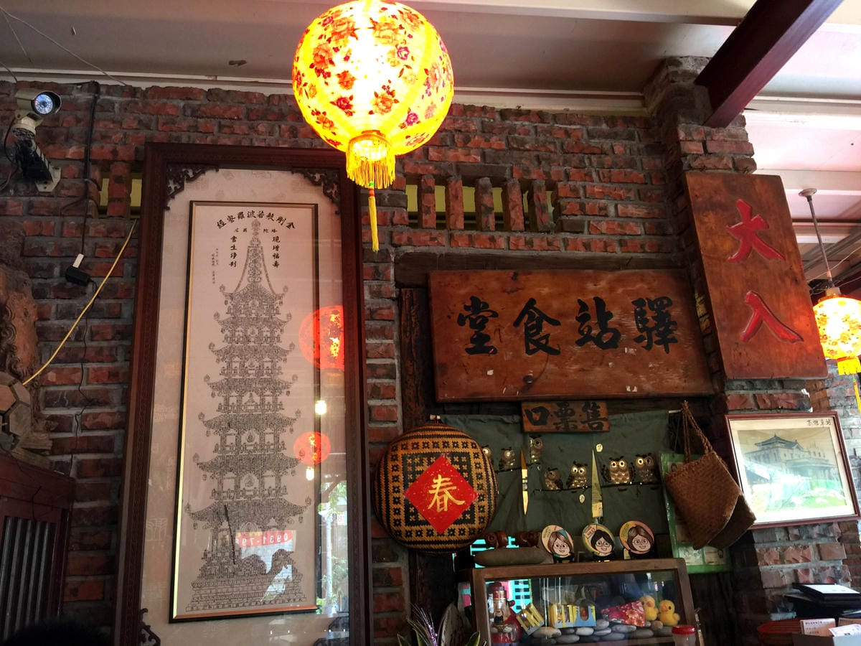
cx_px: 430
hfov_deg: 61.7
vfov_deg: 48.2
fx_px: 721
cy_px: 323
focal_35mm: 29
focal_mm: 4.15
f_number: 2.2
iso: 40
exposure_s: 1/15
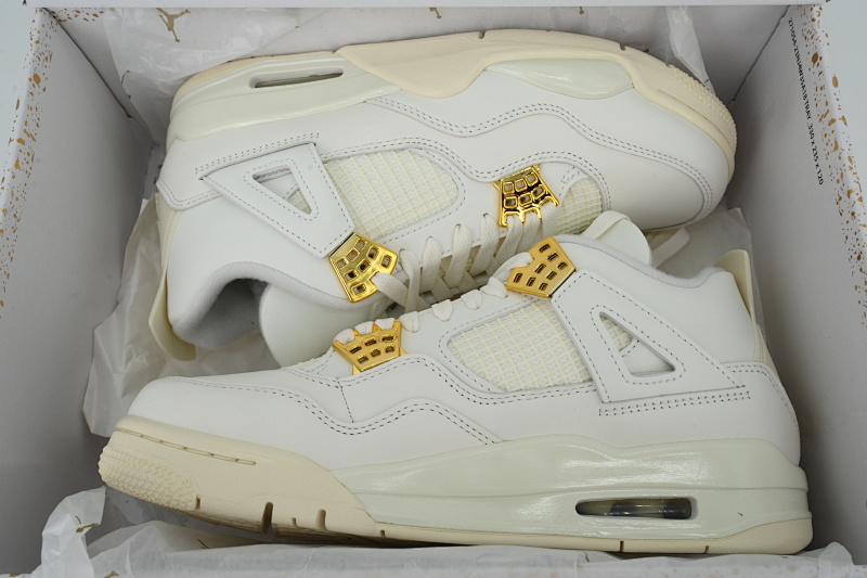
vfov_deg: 41.7
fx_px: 758
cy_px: 289
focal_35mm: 32
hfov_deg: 59.5
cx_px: 434
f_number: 13
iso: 400
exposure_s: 1/100
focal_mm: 31.5
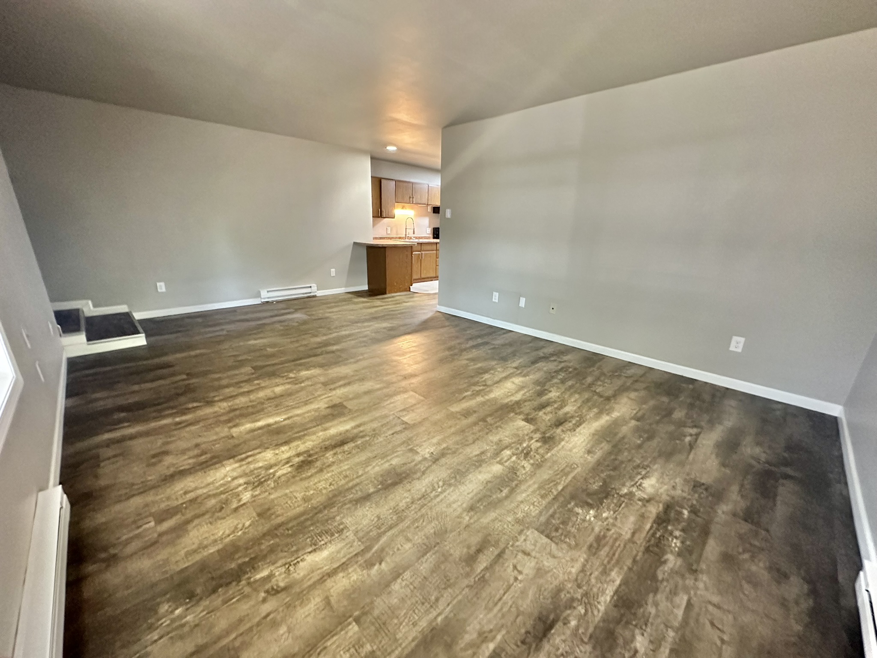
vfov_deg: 85.7
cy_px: 329
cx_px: 438
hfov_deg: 102.1
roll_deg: -1.7
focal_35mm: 14
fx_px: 355
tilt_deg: -15.6
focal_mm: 2.22
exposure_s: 1/60
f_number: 2.2
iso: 1000
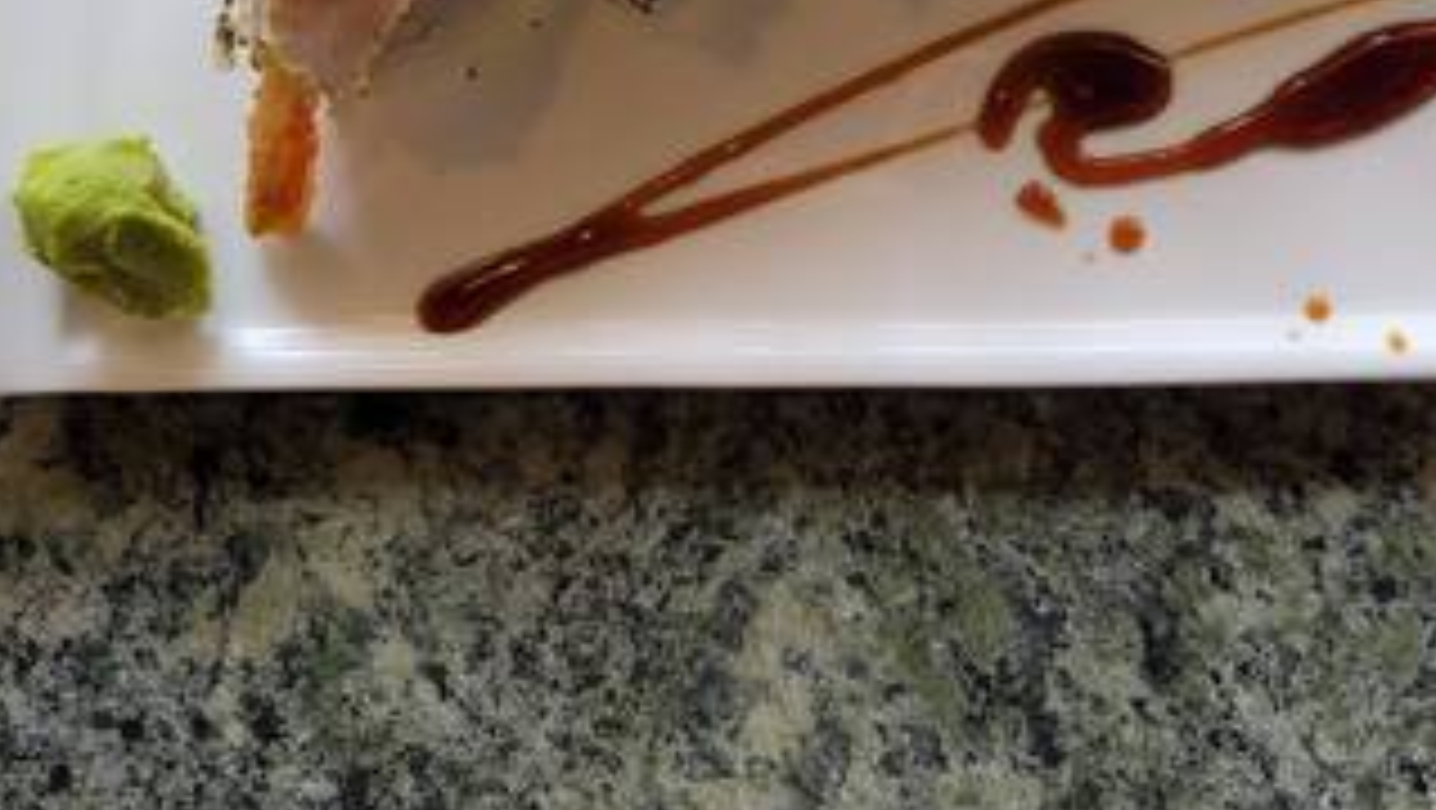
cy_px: -130
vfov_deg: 21.6
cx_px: 1080
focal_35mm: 52
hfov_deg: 38.8
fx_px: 1981
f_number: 1.8
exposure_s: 1/120
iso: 64
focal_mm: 5.4
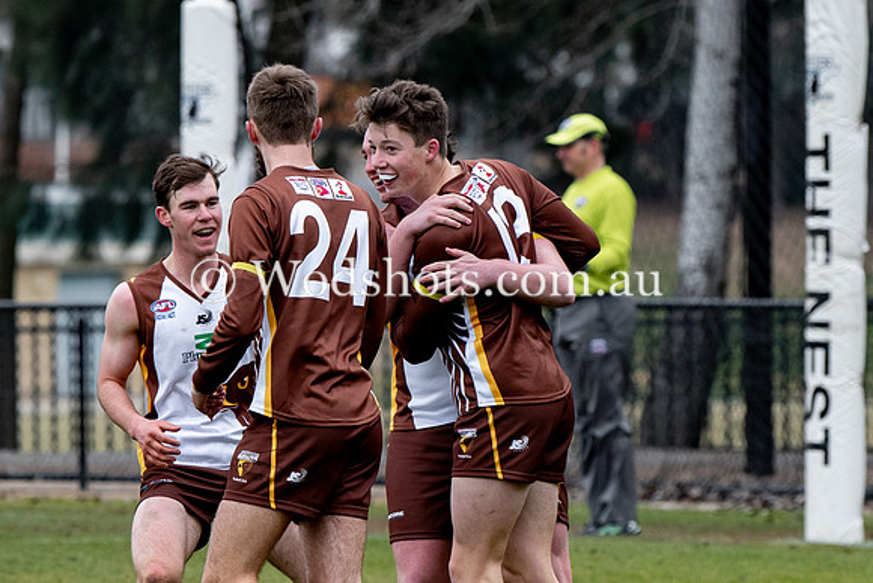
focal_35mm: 551
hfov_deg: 3.7
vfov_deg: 2.5
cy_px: 385
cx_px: 319
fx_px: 13374
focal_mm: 175
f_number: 4
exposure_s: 1/1250
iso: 640
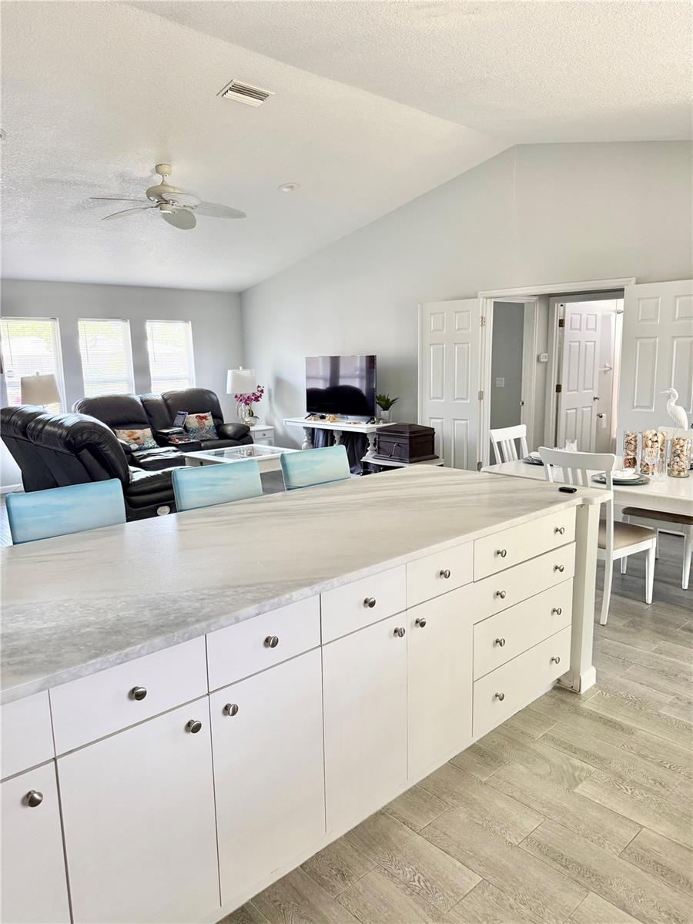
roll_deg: +1.7
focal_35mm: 24
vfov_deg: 71.6
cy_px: 462
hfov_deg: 56.8
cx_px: 346
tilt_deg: -9.4
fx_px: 641
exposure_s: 1/87
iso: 200
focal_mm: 6.76
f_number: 1.78
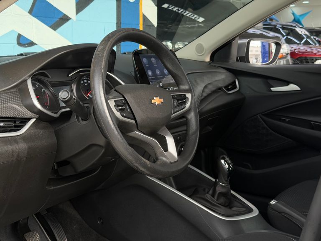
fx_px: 445
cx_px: 160
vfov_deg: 30.3
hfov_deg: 39.7
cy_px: 120
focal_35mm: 48
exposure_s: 1/248
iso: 80
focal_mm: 6.76
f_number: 1.78
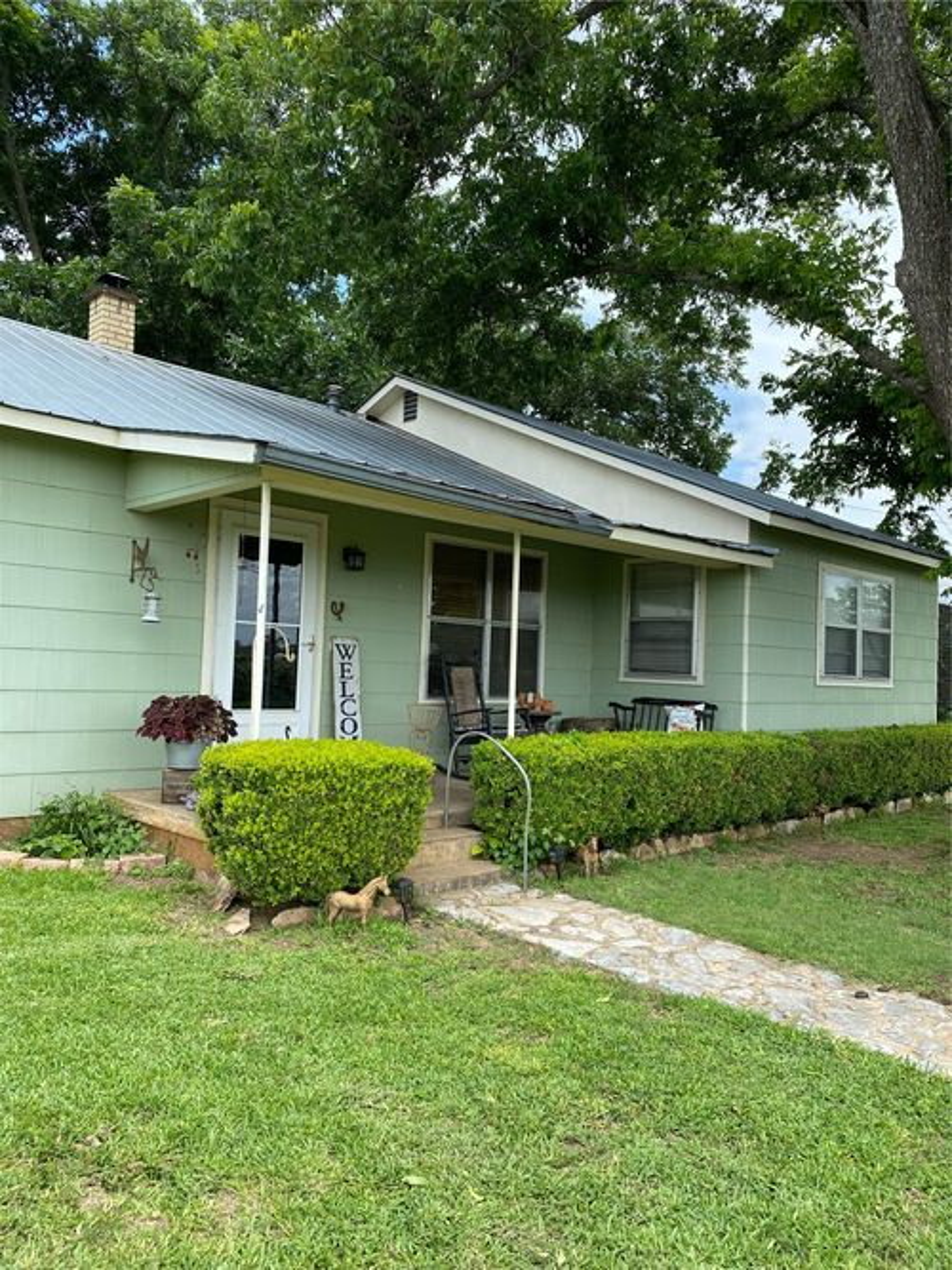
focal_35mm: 26
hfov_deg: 53.0
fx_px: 954
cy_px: 635
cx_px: 476
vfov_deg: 67.3
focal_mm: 4.25
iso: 32
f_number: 1.8
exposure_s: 1/890
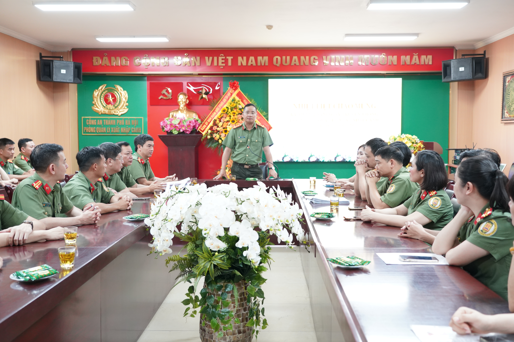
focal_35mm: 37
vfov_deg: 35.9
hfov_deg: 51.9
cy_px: 171
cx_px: 257
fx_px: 528
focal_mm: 37
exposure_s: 1/80
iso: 3200
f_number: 4
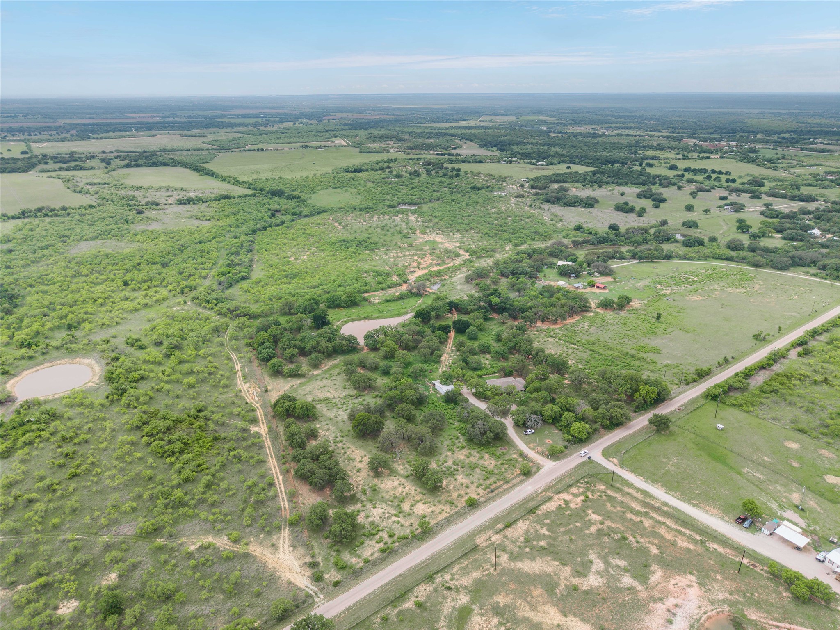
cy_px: 315
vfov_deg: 56.8
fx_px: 582
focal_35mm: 24
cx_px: 420
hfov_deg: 71.6
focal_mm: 8.67
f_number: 1.8
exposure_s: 1/5000
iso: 170
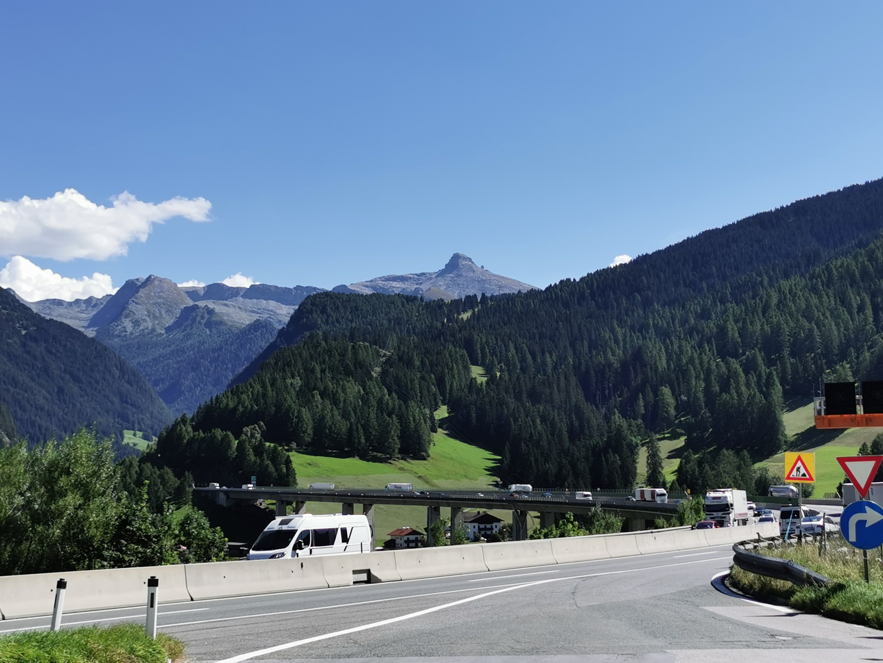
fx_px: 1199
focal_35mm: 47
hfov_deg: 40.4
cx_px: 442
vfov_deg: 30.9
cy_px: 332
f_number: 1.6
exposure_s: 1/4739
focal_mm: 5.56
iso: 50
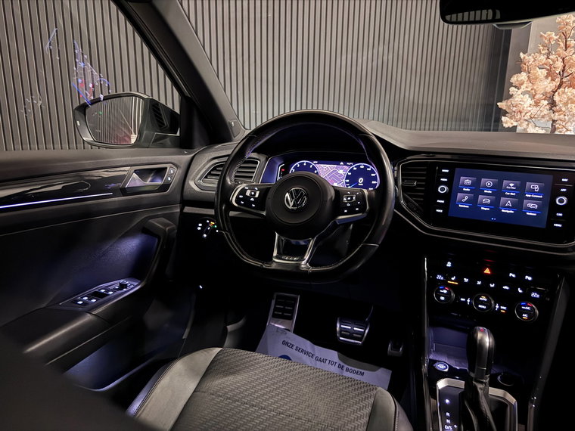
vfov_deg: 56.8
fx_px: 399
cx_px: 288
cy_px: 216
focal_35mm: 24
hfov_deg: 71.6
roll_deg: -0.8
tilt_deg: -13.5
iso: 2500
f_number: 1.78
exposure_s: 1/9
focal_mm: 6.76
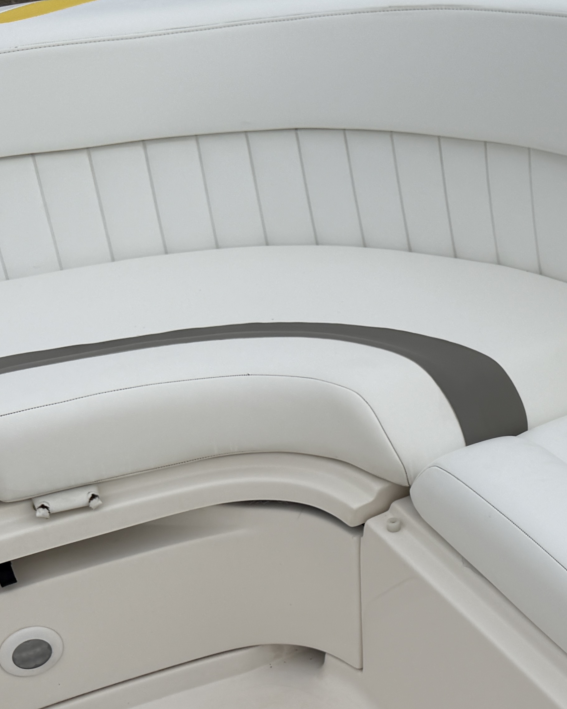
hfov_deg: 23.9
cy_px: 497
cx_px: 646
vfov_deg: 31.6
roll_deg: -2.1
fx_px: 1238
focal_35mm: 59
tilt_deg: -36.3
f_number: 1.78
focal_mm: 6.76
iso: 80
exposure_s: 1/4673
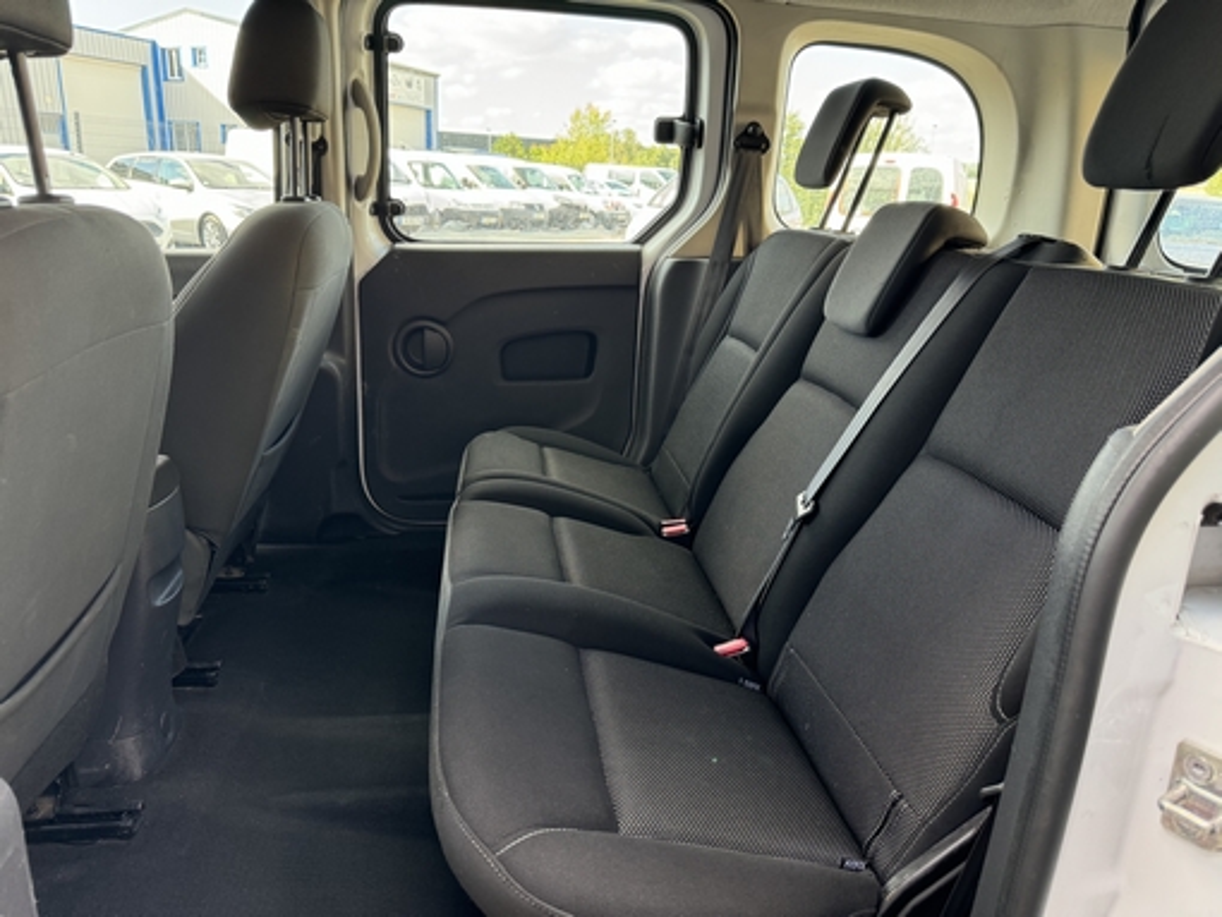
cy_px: 458
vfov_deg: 56.9
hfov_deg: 71.6
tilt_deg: -17.7
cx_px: 611
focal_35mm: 24
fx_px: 848
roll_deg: -3.1
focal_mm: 6.76
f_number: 1.78
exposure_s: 1/121
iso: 160
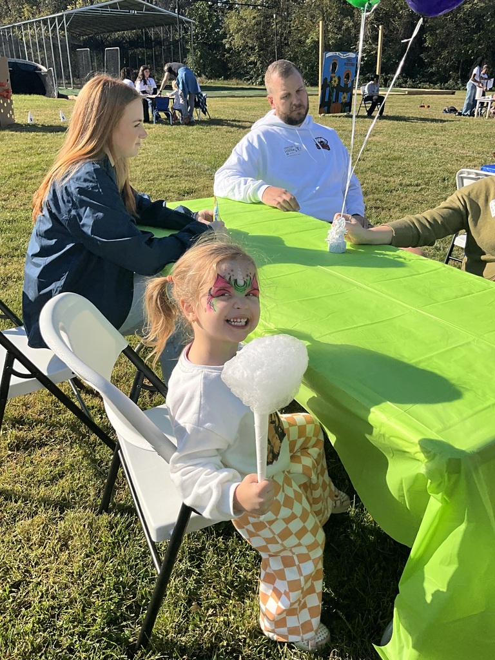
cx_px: 248
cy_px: 330
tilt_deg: -27.2
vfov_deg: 61.7
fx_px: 553
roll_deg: -1.0
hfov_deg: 48.2
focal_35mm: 29
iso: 25
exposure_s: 1/1675
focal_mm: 3
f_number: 1.8
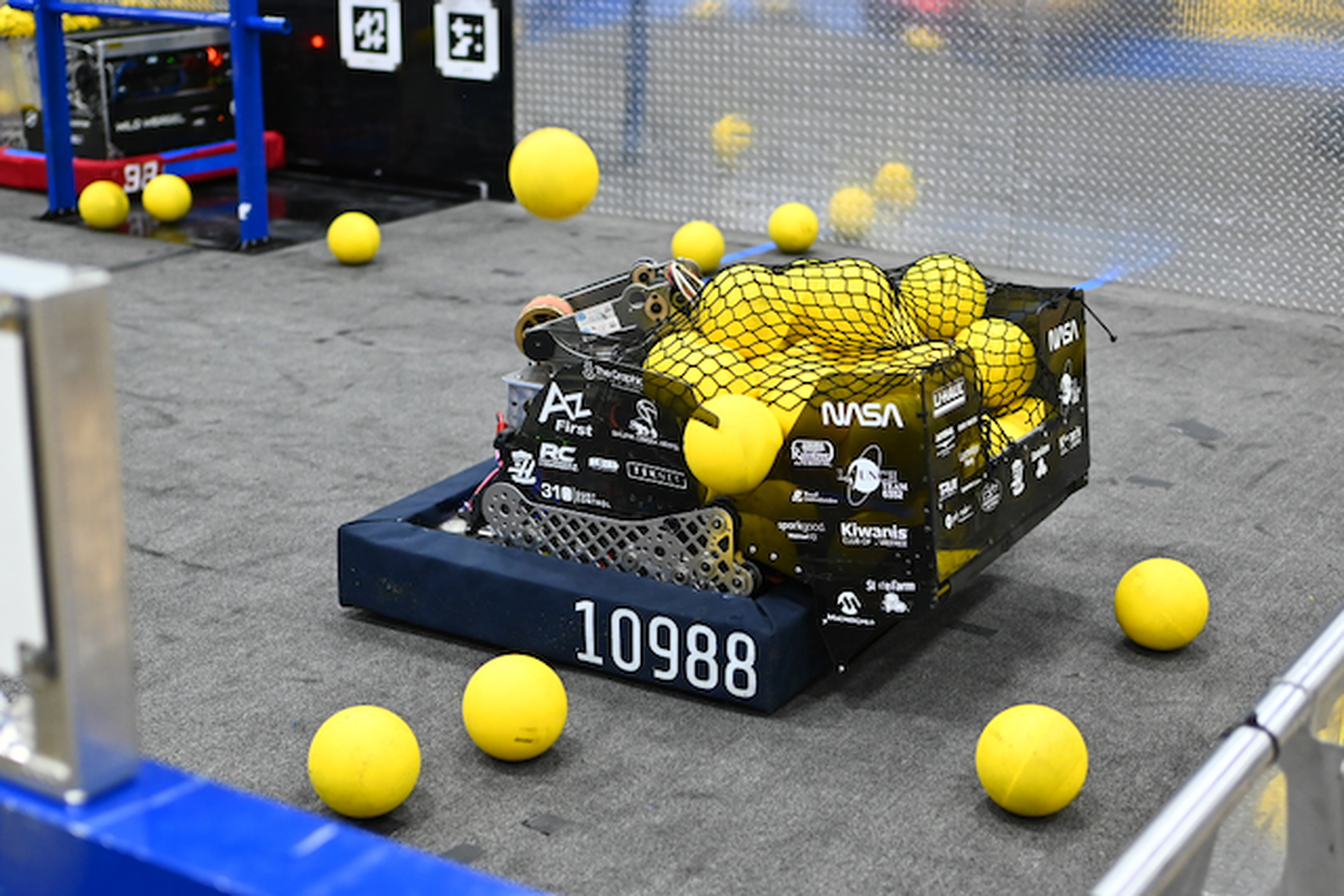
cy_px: 448
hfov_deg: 37.8
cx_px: 672
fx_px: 1960
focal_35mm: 52
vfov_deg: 25.8
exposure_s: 1/500
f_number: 2
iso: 1800
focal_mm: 35
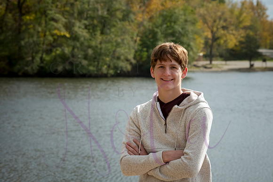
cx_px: 136
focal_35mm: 120
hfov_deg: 17.1
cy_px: 91
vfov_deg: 11.4
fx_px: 910
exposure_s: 1/800
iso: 800
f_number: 9
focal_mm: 120
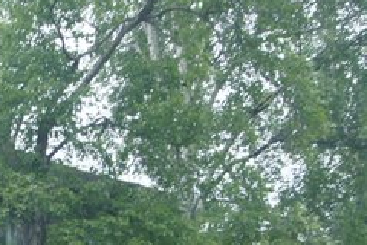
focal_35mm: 130
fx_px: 1325
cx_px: -121
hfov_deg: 15.0
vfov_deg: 10.3
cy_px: 338
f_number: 10
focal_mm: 26
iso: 200
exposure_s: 1/80
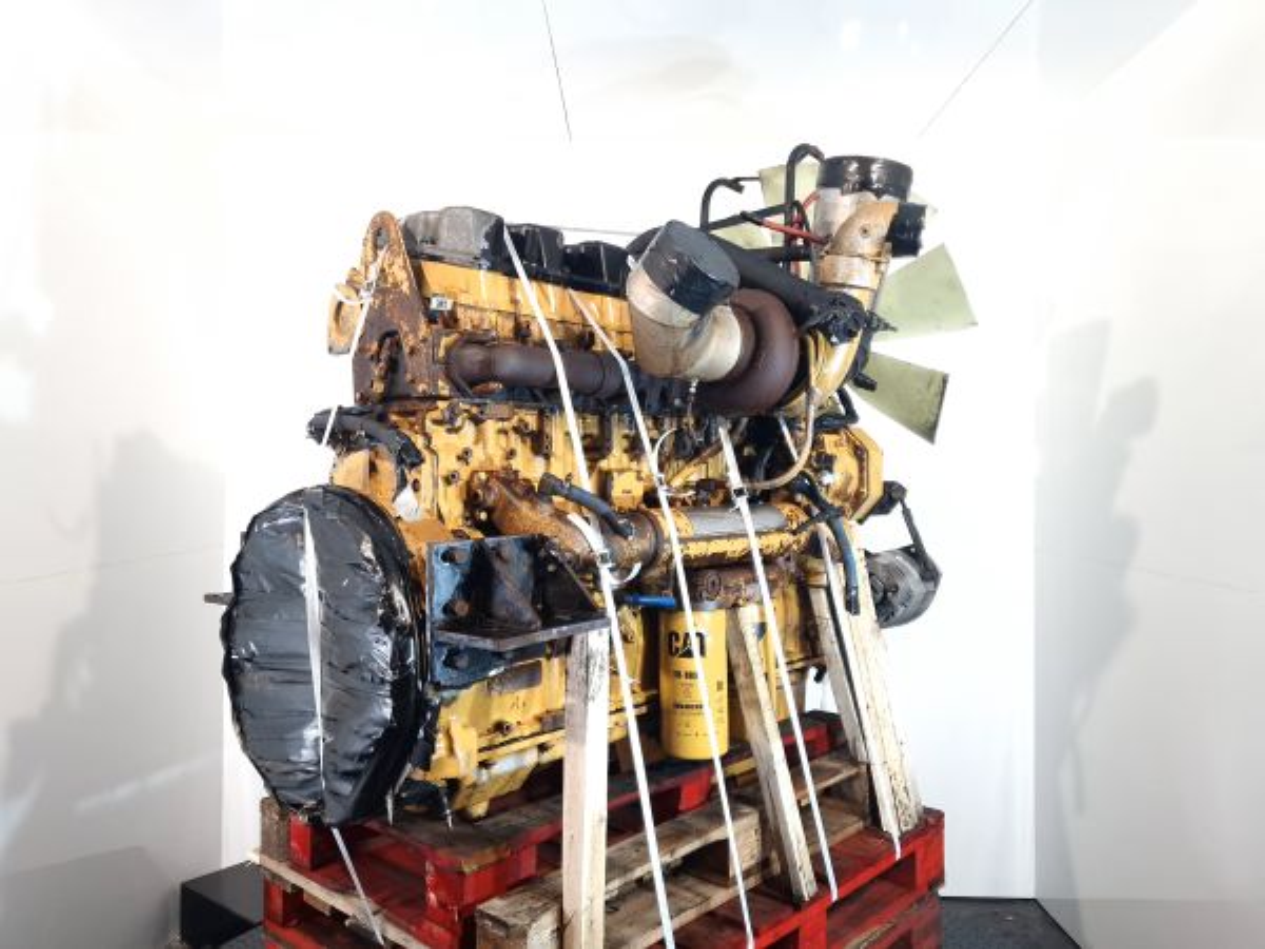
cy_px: 474
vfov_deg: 58.9
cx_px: 632
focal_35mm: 23
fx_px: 841
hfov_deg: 73.9
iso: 100
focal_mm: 6.4
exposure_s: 1/50
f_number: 1.8
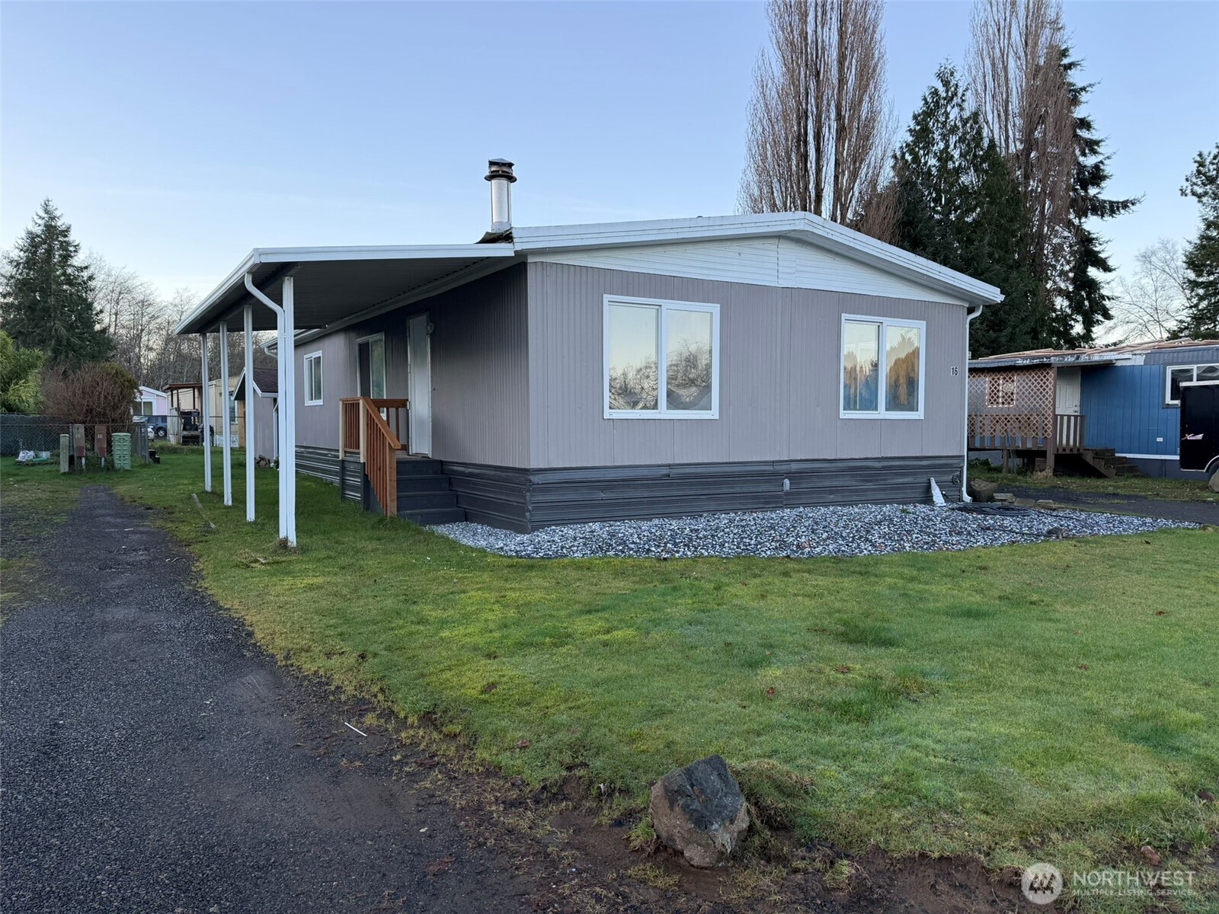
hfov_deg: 71.6
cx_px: 610
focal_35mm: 24
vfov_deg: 56.8
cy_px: 457
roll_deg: +0.1
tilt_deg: -3.2
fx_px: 845
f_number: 1.78
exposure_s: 1/491
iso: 100
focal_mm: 6.76
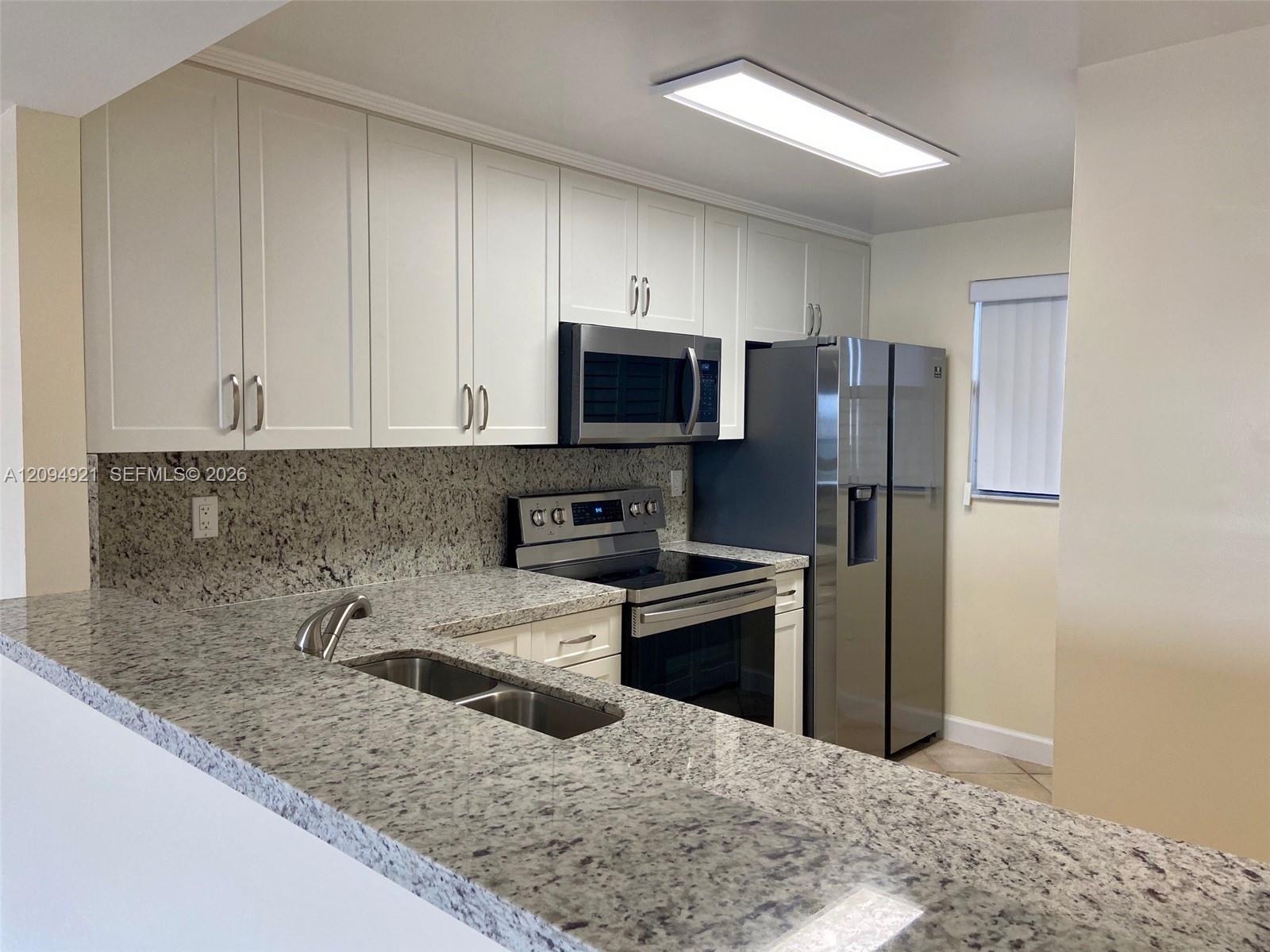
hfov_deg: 67.3
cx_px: 635
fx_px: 954
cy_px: 476
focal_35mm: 26
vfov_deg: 53.1
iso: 100
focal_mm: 4.25
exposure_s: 1/120
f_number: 1.8
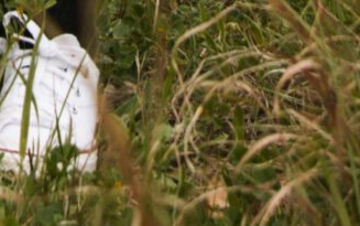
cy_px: -794
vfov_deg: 4.2
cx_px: 5
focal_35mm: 287
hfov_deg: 7.3
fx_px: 2818
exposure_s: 1/200
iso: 320
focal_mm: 24
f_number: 2.8
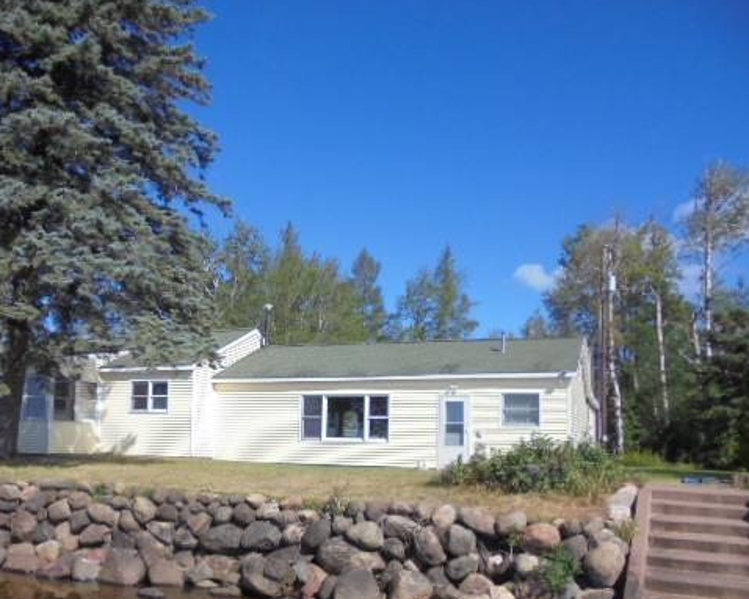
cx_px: 288
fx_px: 753
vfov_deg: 43.0
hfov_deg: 52.4
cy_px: 370
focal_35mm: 34
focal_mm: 4.6
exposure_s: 1/100
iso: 100
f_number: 11.5
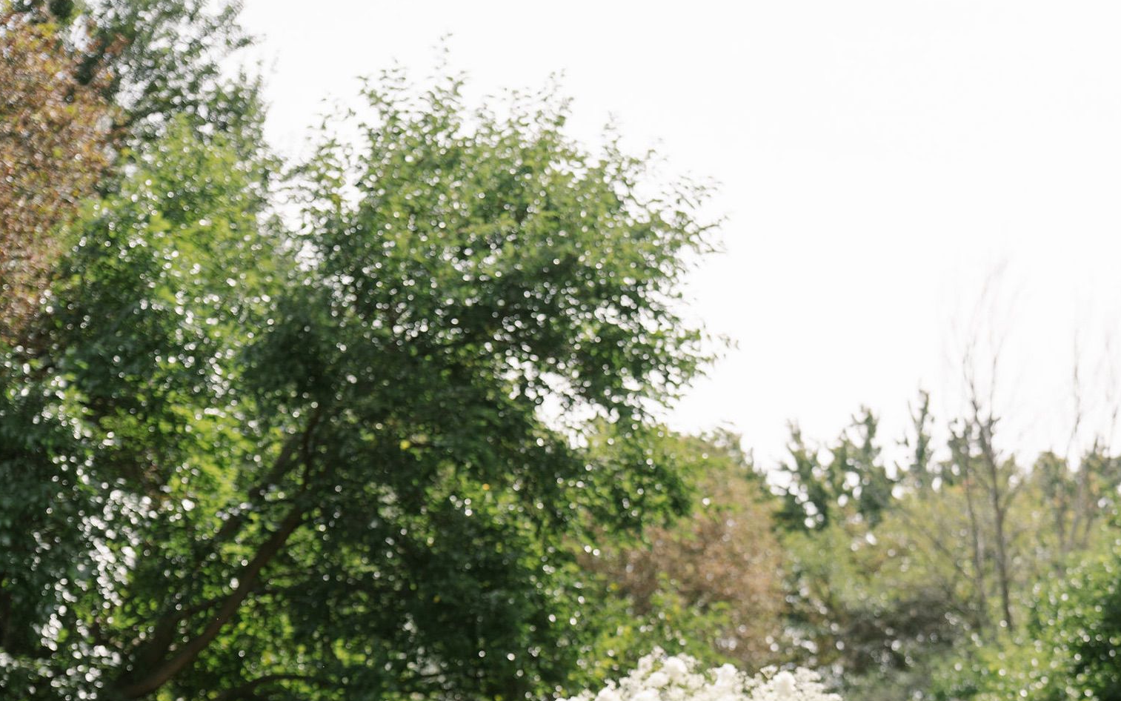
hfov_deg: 21.4
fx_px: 2964
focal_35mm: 97
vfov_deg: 13.3
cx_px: 732
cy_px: 718
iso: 100
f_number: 2
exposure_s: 1/1250
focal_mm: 48
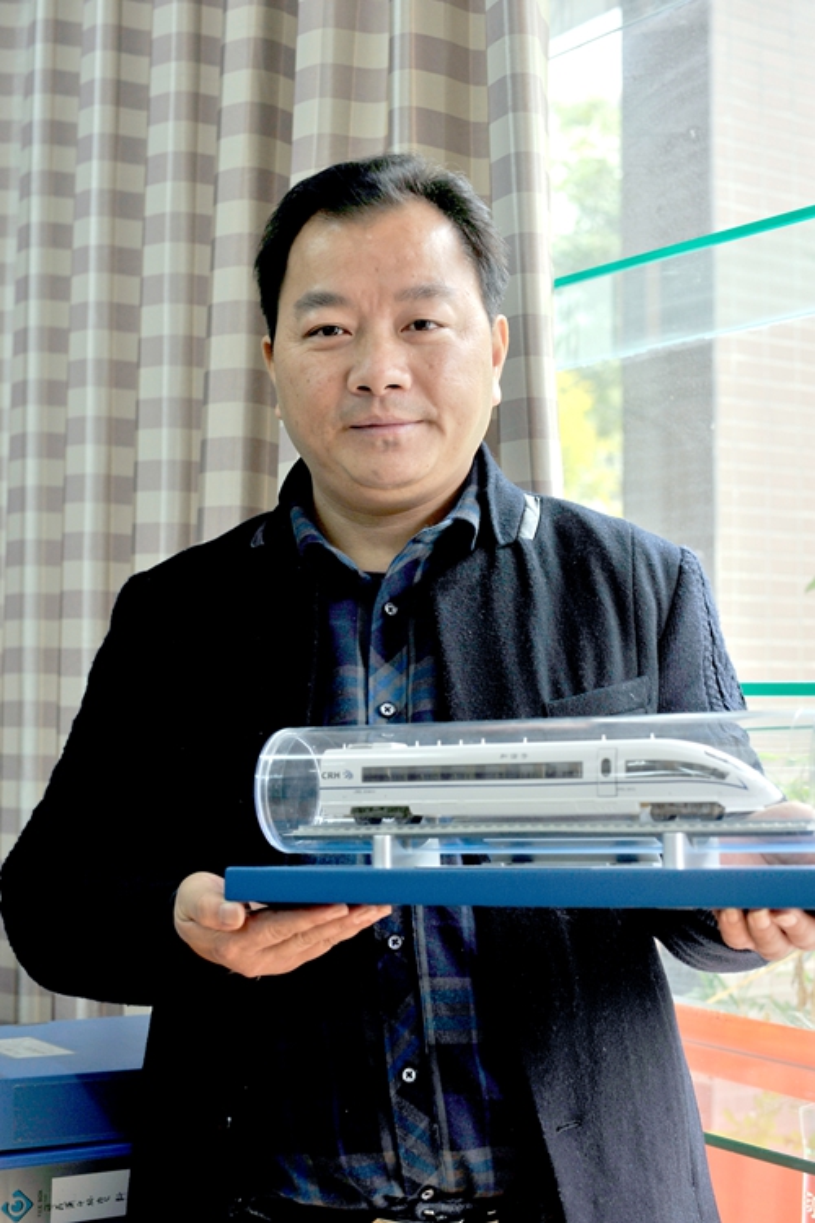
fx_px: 1699
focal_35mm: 50
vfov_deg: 39.6
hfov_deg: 27.0
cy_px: 612
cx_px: 408
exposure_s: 1/20
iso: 320
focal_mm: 50
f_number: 5.6
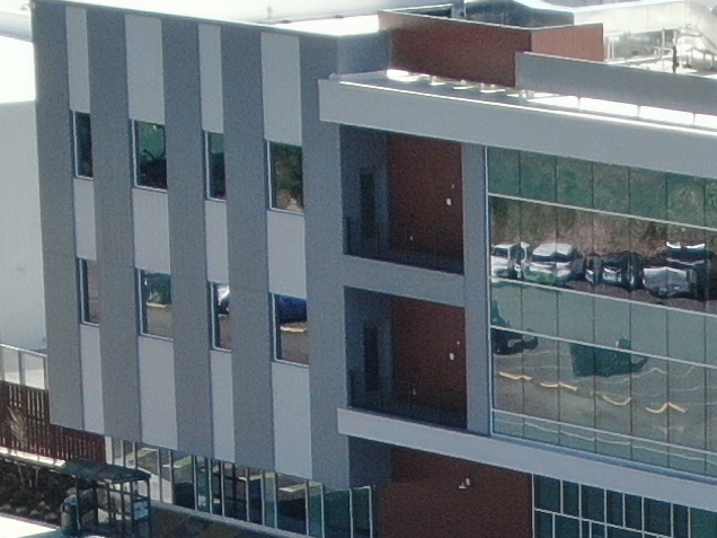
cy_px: 1192
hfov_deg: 7.6
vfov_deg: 5.6
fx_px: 5344
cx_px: 821
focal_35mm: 258
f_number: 3.5
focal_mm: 7.07
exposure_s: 1/160
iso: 100
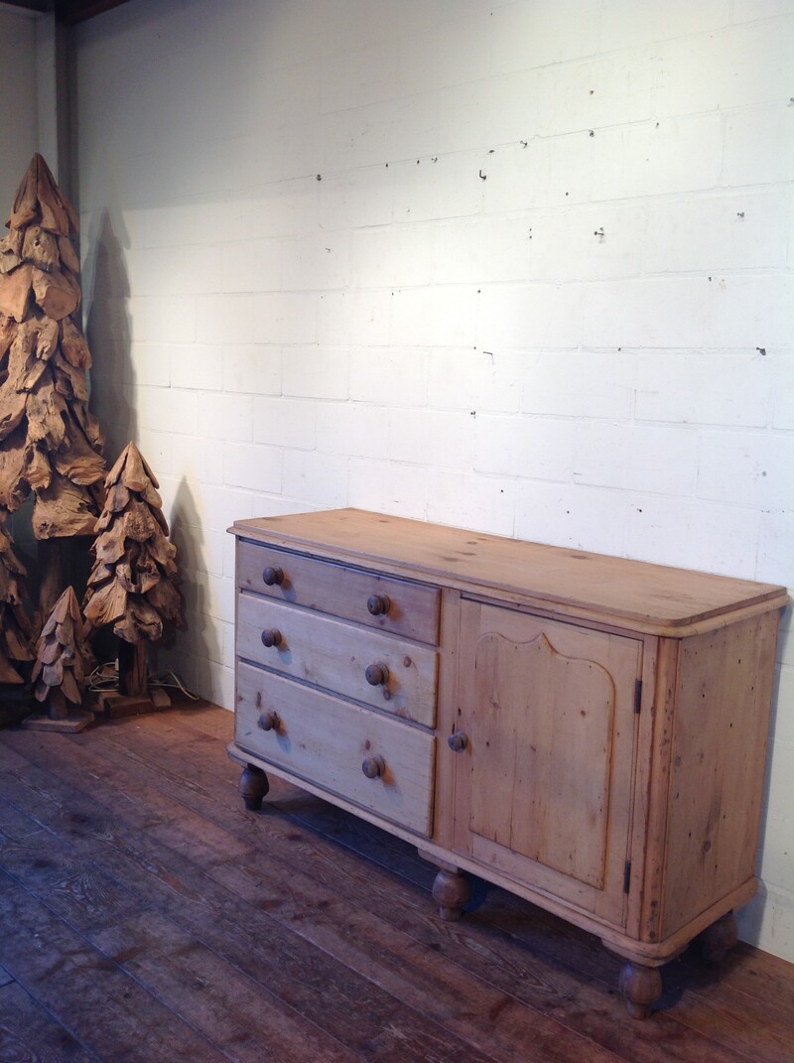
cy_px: 532
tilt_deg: -10.8
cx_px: 397
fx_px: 1073
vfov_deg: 52.7
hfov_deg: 40.6
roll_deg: -1.1
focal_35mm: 35
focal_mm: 4.28
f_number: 2.4
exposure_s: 1/50
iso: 50
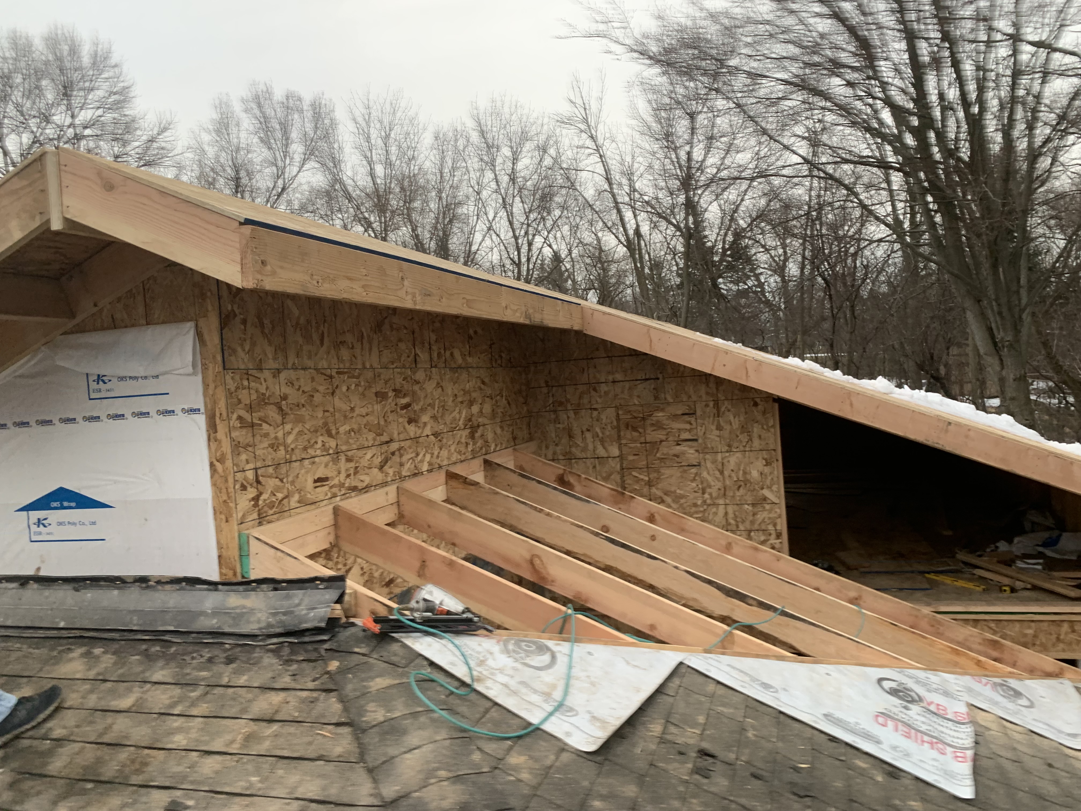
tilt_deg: -1.4
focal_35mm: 26
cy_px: 406
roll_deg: +4.0
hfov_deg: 67.3
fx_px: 812
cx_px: 540
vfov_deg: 53.1
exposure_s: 1/121
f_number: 1.8
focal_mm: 4.25
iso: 64
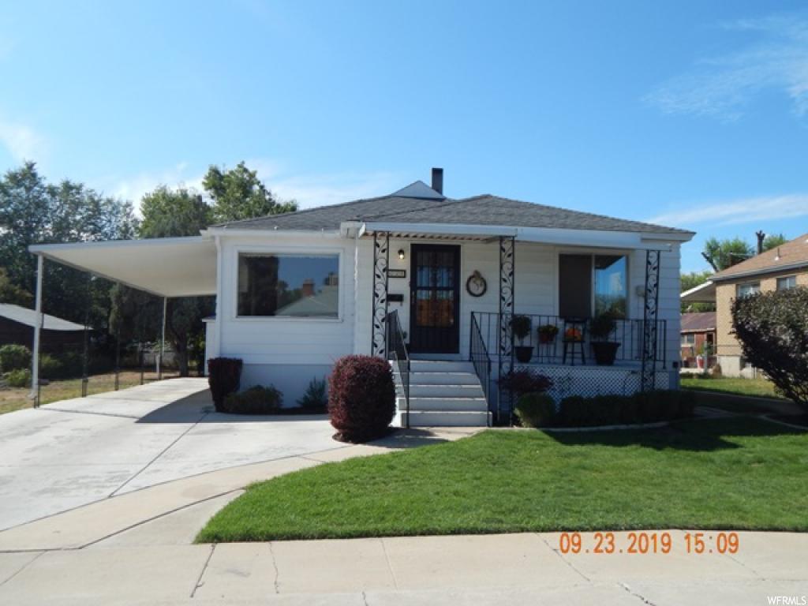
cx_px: 404
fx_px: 724
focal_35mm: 31
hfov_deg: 58.4
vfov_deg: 45.4
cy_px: 303
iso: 125
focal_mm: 5.6
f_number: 6.5
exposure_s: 1/400
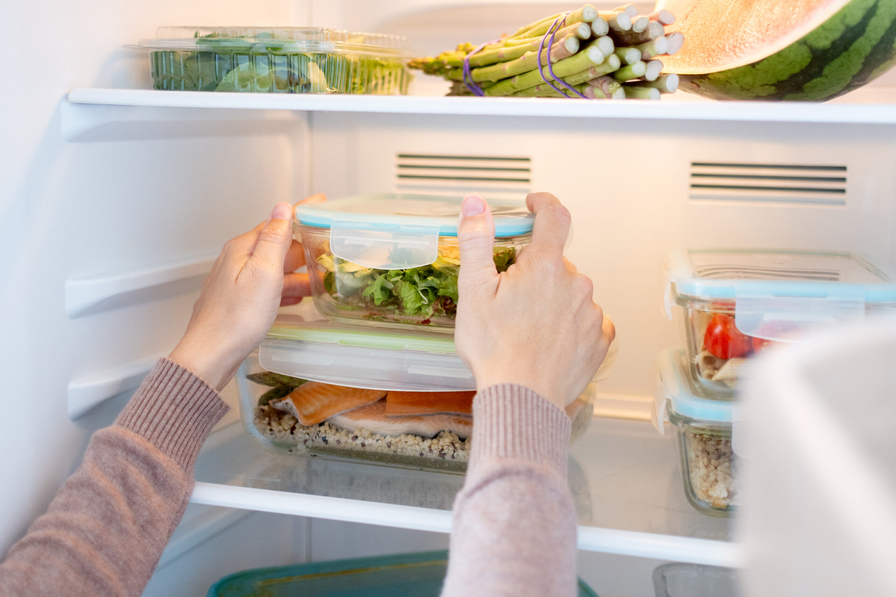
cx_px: 448
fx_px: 1307
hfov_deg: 37.8
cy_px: 298
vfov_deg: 25.8
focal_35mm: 52
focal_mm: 35
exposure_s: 1/200
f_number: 2.2
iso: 400
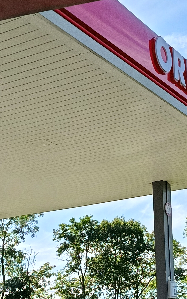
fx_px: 636
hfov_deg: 16.7
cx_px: 126
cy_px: 258
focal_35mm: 78
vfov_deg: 25.8
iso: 51
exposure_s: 1/555
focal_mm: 5.24
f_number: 1.7
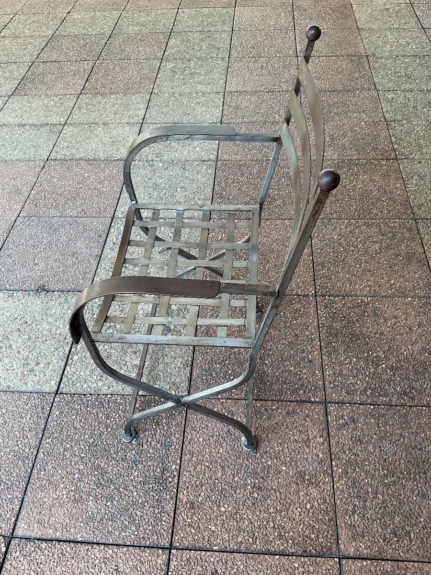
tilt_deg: -49.3
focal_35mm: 29
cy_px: 288
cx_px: 216
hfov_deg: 48.2
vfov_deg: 61.7
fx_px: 481
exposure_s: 1/120
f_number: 1.8
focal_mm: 3
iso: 25
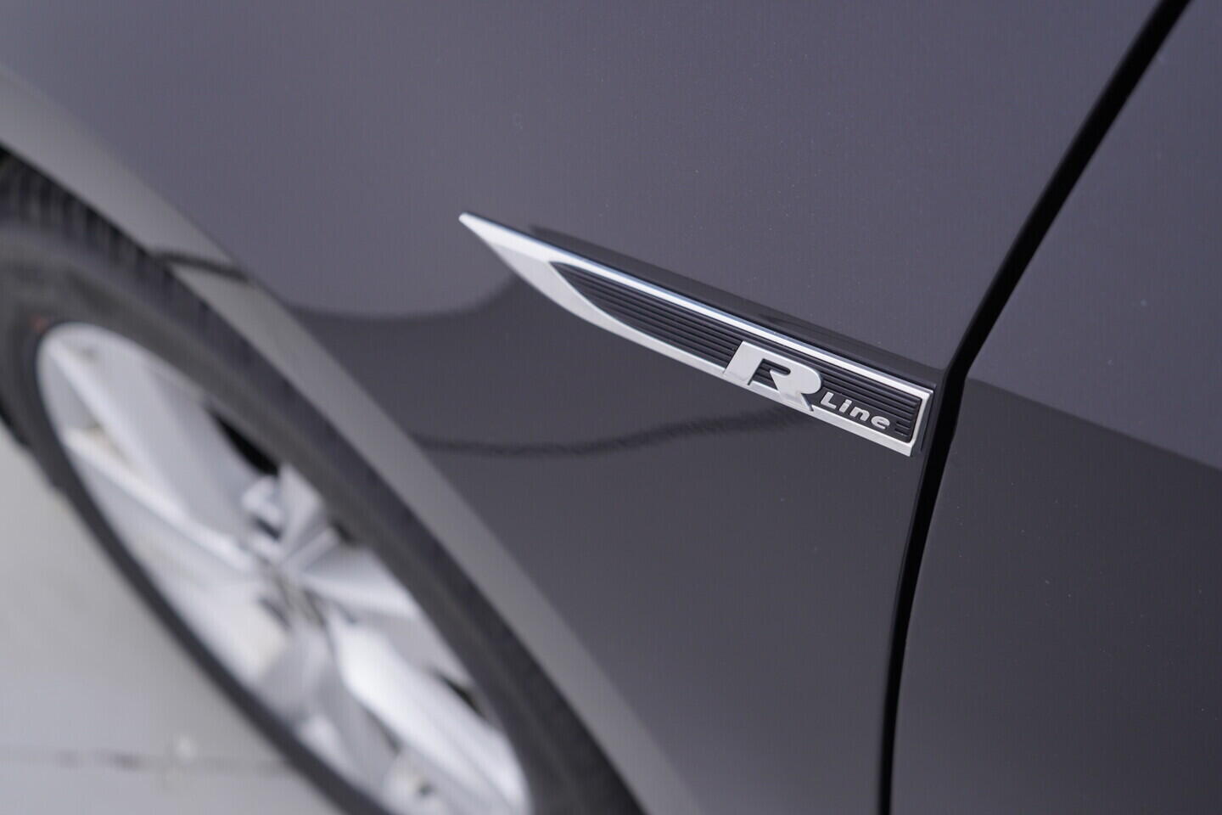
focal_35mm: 36
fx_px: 1222
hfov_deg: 53.1
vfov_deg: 36.9
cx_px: 611
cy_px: 408
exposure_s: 1/50
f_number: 3.2
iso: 125
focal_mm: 24
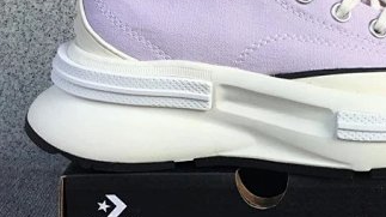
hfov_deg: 31.1
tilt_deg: -16.7
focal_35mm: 67
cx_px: 266
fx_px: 685
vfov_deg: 17.9
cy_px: 89
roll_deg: +0.5
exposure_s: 1/590
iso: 25
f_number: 2.4
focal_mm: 3.3
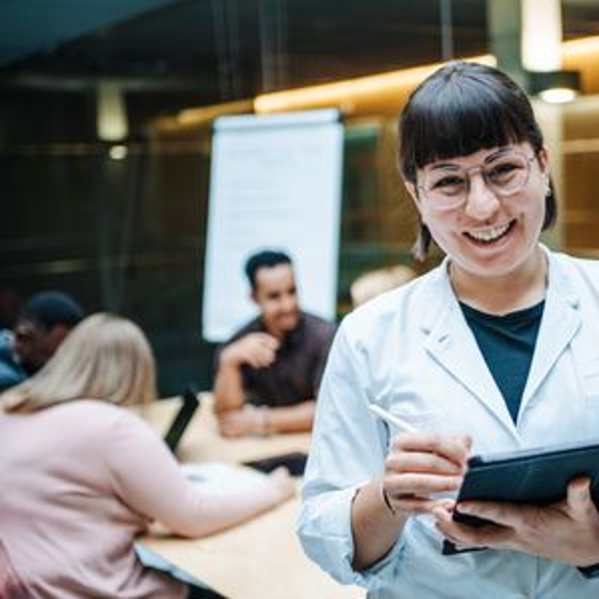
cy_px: 302
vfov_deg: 33.4
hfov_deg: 33.0
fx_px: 998
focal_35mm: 51
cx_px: 417
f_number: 1.8
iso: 125
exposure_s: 1/250
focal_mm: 35
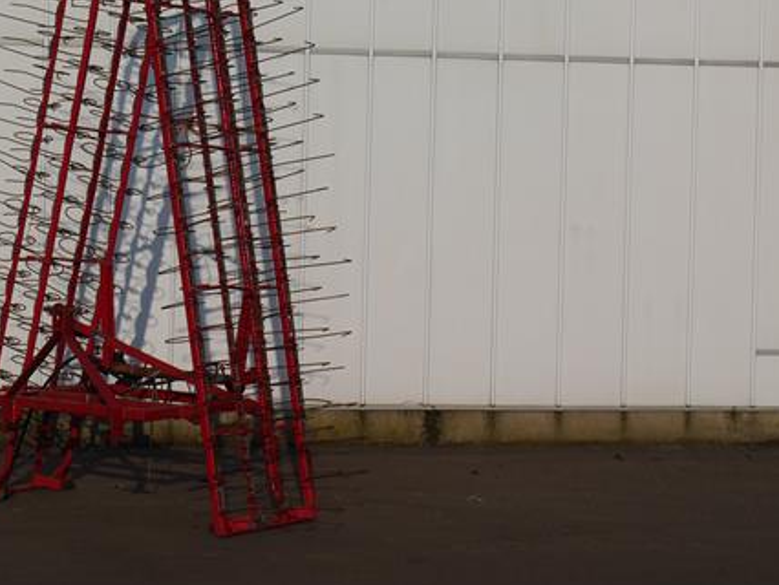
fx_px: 2297
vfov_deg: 14.5
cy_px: 172
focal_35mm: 102
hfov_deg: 19.1
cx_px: 217
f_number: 13
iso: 160
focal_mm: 34
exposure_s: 1/500
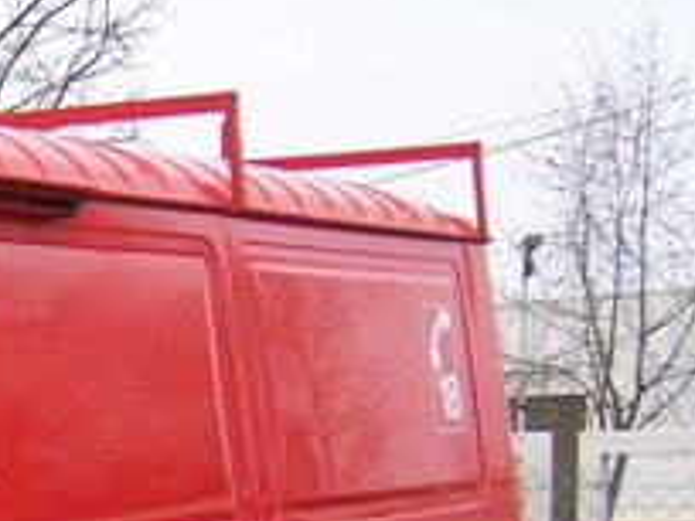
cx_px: -368
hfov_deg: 15.2
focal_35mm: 119
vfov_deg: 12.0
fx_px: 2389
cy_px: 736
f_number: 2.8
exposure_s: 1/350
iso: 80
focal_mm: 6.3
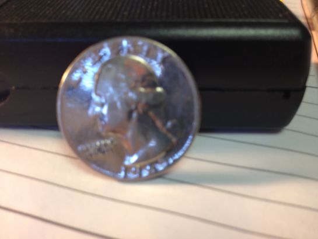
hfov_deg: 52.6
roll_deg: -0.9
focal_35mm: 35
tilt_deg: -36.6
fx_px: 322
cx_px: 159
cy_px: 120
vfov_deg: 40.7
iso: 64
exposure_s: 1/20
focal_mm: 4.28
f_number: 2.4
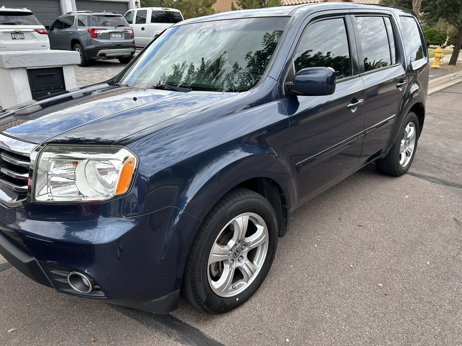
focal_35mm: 26
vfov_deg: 53.1
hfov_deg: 67.3
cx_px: 231
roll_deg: +0.4
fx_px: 347
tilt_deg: -22.0
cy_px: 173
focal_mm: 5.7
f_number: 1.5
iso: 50
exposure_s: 1/1019
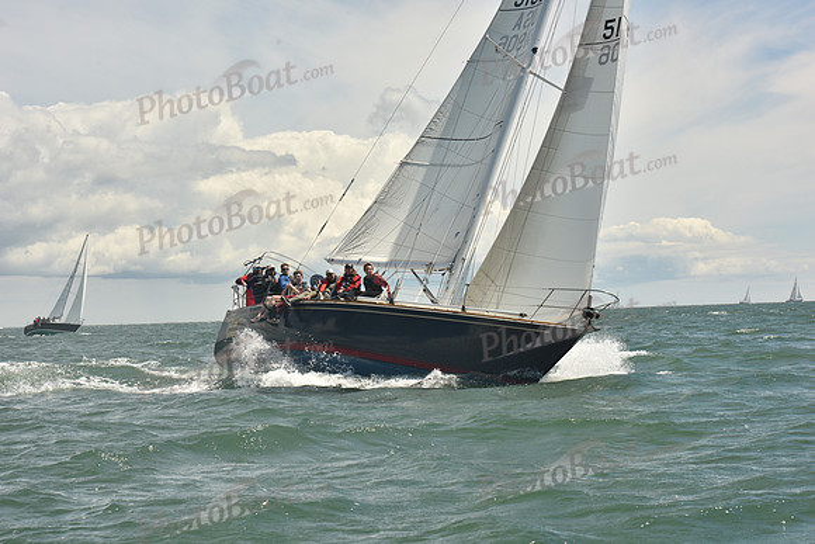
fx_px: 2038
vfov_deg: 15.2
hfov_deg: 22.6
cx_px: 408
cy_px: 272
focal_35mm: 90
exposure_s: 1/800
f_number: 11
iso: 320
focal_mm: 90
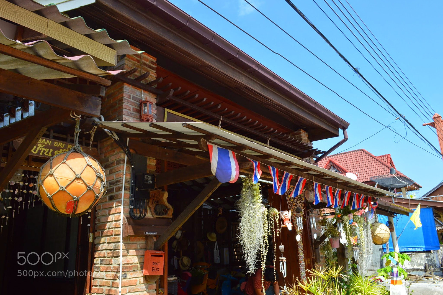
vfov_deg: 47.9
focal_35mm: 27
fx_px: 332
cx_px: 222
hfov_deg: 67.4
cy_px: 148
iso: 400
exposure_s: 1/250
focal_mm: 18
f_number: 10
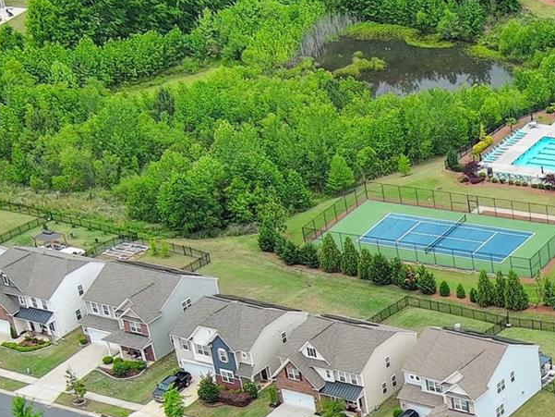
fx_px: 1523
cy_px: 585
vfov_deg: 14.7
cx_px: 863
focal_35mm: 95
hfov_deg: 18.1
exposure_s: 1/950
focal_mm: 10.57
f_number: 2.8
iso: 100
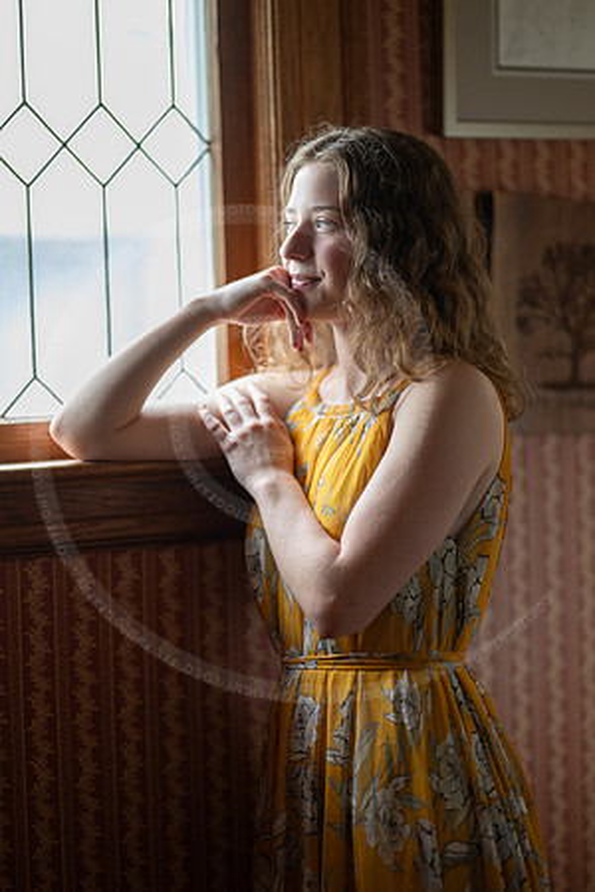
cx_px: 298
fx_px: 2107
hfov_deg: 16.1
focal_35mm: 85
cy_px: 446
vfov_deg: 23.9
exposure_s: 1/250
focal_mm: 85
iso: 320
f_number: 1.2
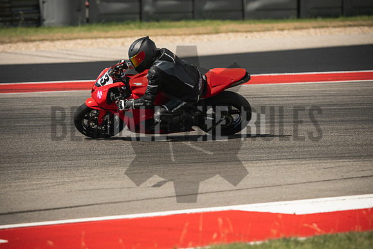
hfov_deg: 6.9
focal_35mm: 300
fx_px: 3109
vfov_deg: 4.6
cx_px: 186
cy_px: 124
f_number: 2.8
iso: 160
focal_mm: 200
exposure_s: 1/1600
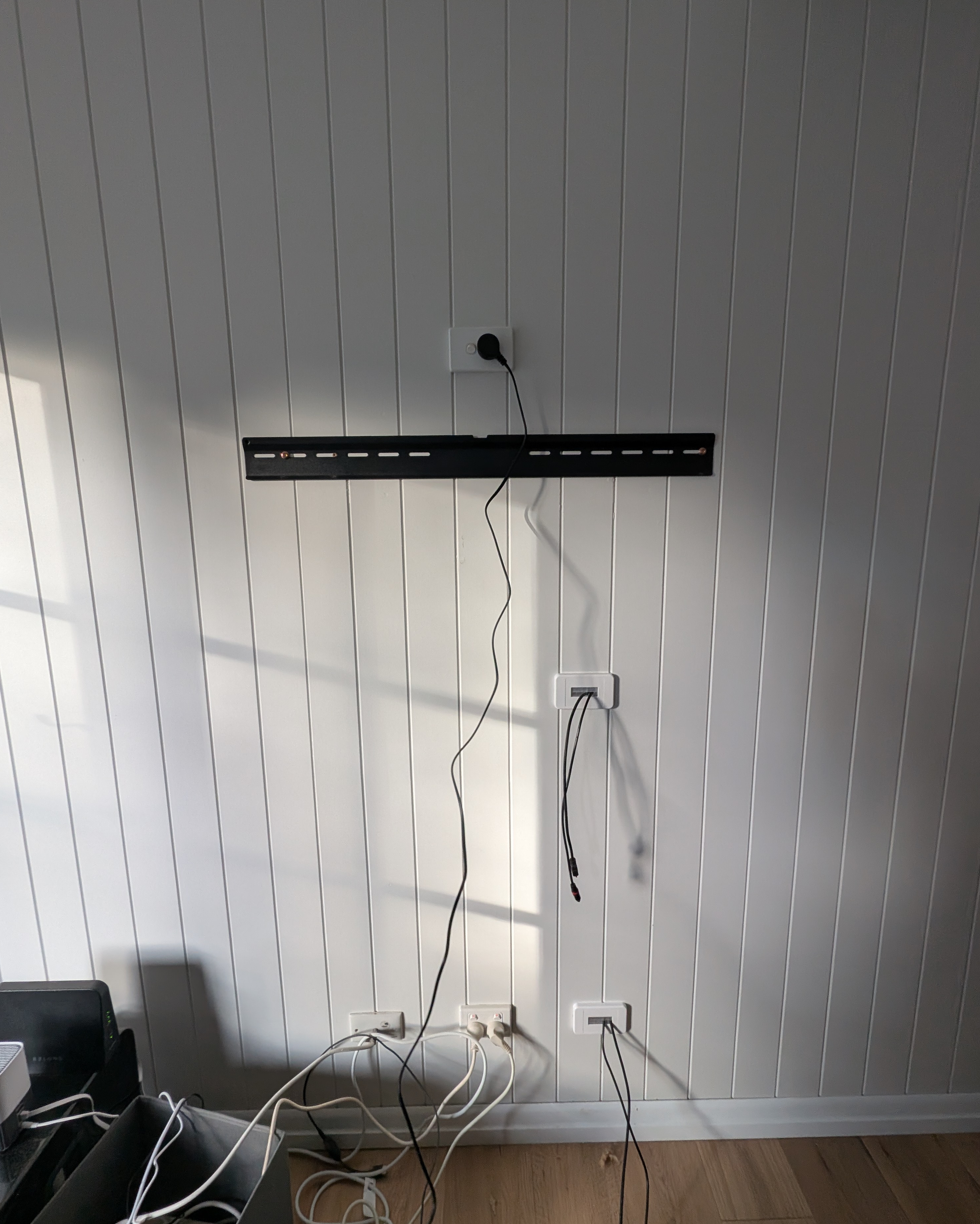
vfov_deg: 100.7
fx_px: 508
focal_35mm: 14
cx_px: 495
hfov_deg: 88.0
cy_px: 592
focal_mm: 1.95
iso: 106
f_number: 2.2
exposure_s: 1/53.8
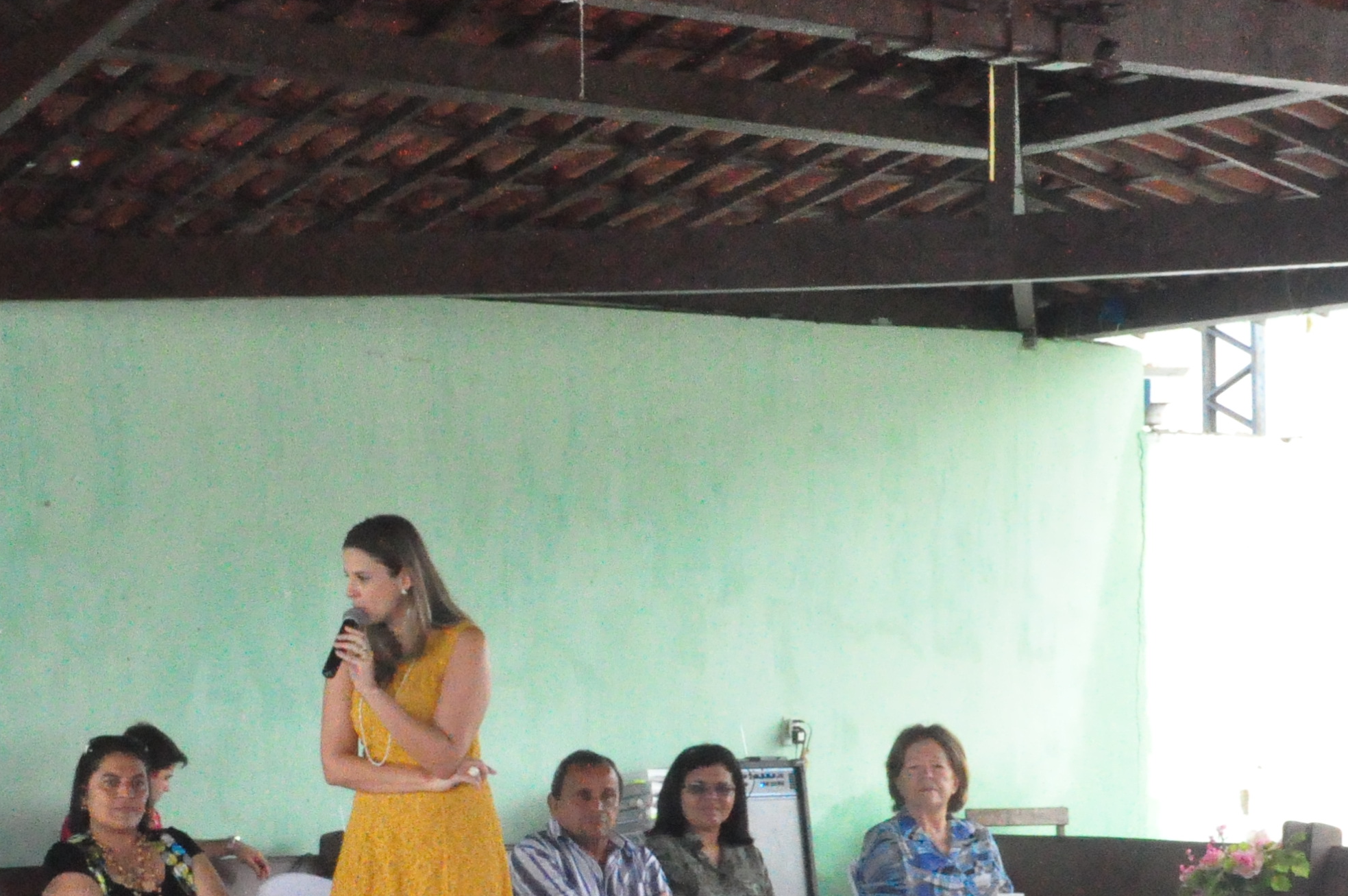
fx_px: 3179
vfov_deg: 15.8
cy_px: 824
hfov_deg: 23.7
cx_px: 345
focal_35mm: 85
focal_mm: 26
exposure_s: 1/80
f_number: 25
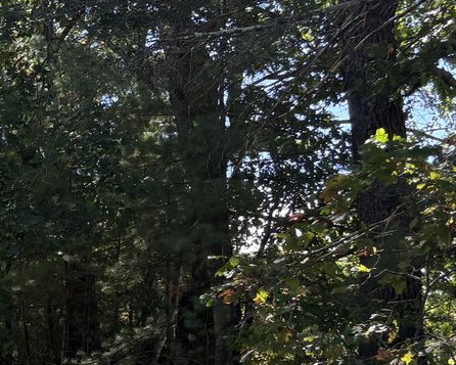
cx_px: -304
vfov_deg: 16.5
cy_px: 366
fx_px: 1228
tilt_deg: -1.4
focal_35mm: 91
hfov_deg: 17.8
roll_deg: +0.9
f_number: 1.6
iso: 50
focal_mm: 5.96
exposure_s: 1/453
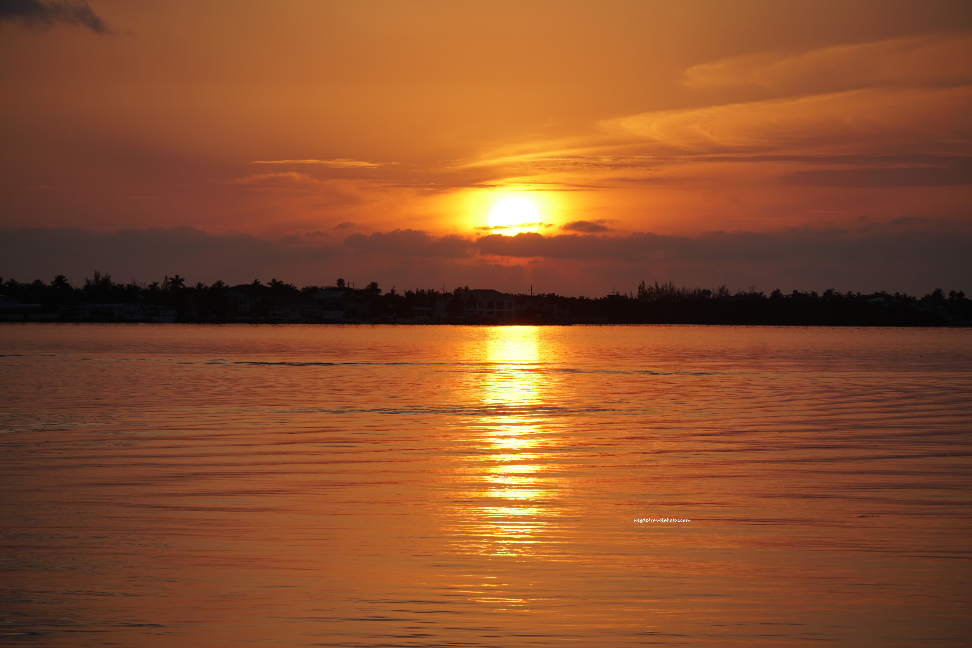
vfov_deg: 6.8
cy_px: 324
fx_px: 5467
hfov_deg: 10.2
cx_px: 486
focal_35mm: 202
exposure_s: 1/320
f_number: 6.3
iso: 100
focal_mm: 135
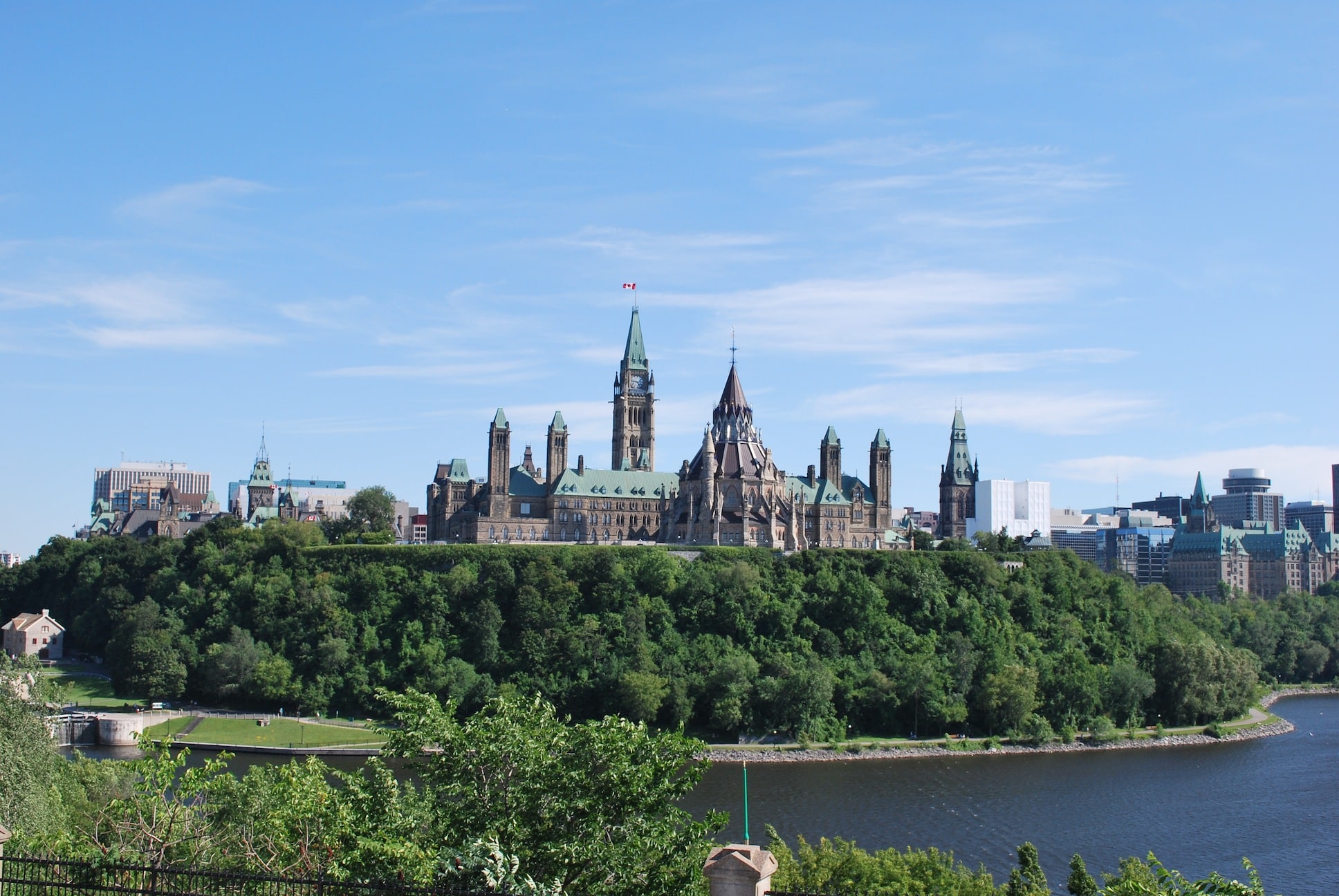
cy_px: 448
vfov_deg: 34.3
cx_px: 670
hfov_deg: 49.5
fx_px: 1452
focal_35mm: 39
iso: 200
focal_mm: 26
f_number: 10
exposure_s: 1/250
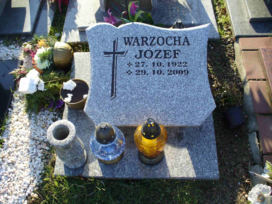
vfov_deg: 38.7
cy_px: 102
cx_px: 136
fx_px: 291
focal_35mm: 37
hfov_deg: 50.1
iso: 80
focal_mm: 6.1
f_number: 2.8
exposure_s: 1/250
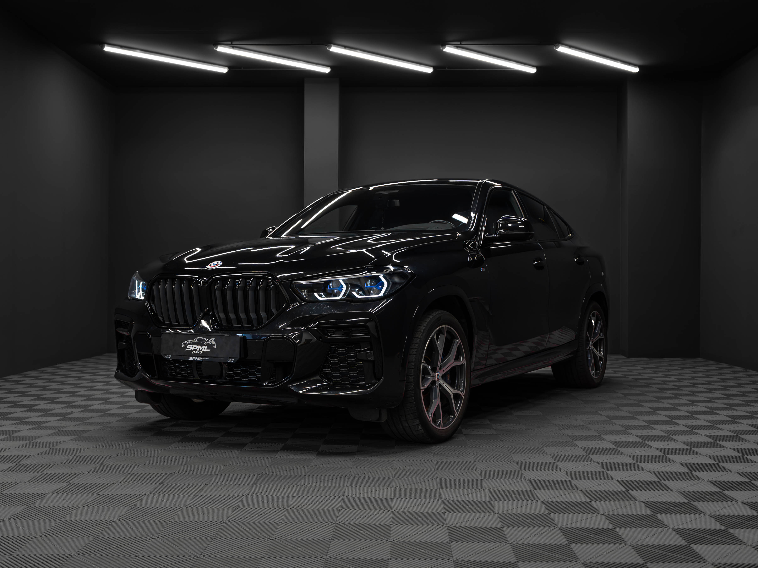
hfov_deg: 47.7
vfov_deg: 36.7
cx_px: 384
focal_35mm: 39
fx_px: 856
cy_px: 279
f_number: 4
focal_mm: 35
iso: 1000
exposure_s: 1/200
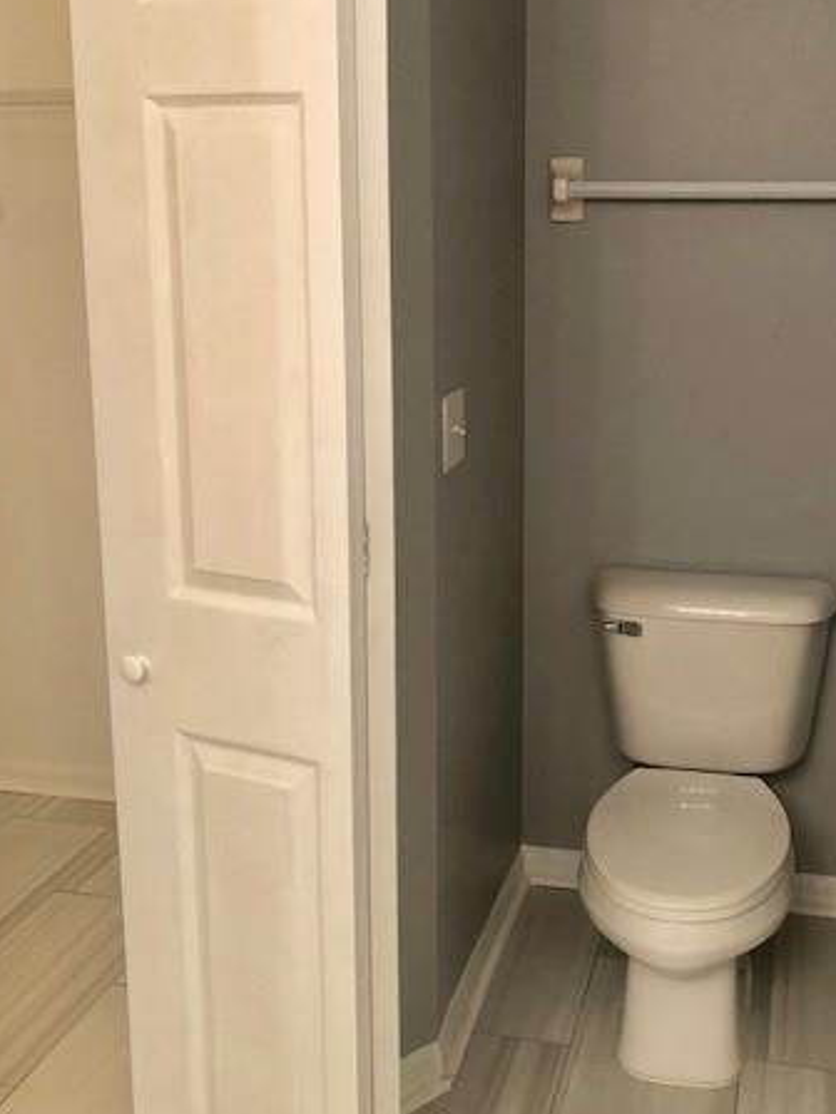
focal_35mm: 40
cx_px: 530
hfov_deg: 35.7
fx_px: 1288
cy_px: 477
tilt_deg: -10.5
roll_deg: +1.3
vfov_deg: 46.7
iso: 40
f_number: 1.8
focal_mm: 3.99
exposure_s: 1/17
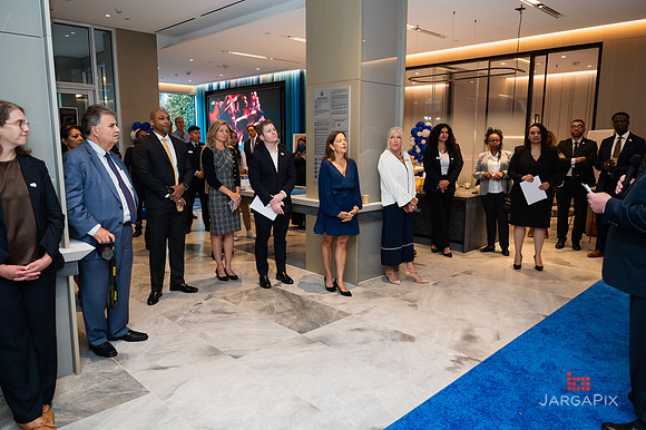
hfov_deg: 70.4
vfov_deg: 50.3
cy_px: 215
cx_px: 323
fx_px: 457
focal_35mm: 26
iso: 400
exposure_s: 1/160
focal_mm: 24
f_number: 3.2
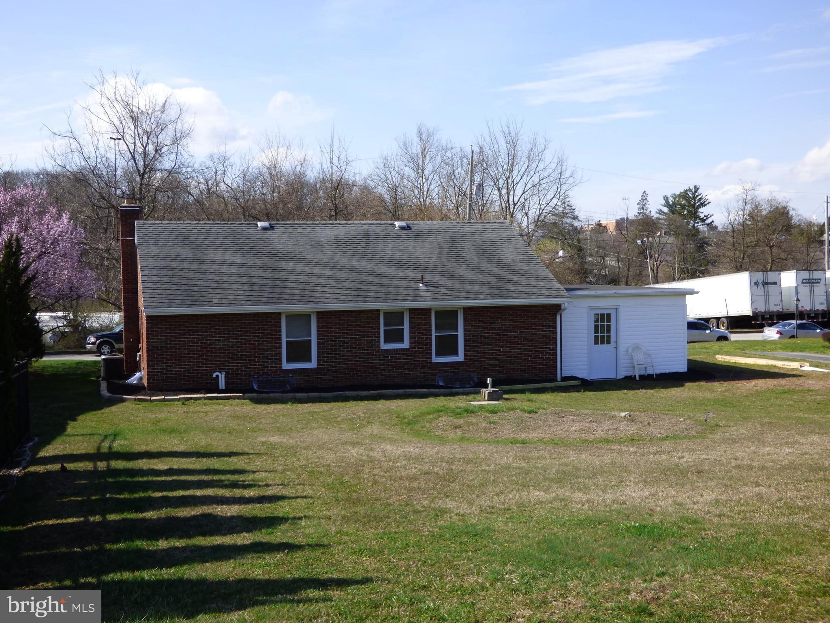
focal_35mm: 41
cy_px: 312
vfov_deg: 35.1
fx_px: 983
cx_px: 415
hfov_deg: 45.8
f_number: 3.6
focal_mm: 7.37
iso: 100
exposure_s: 1/640
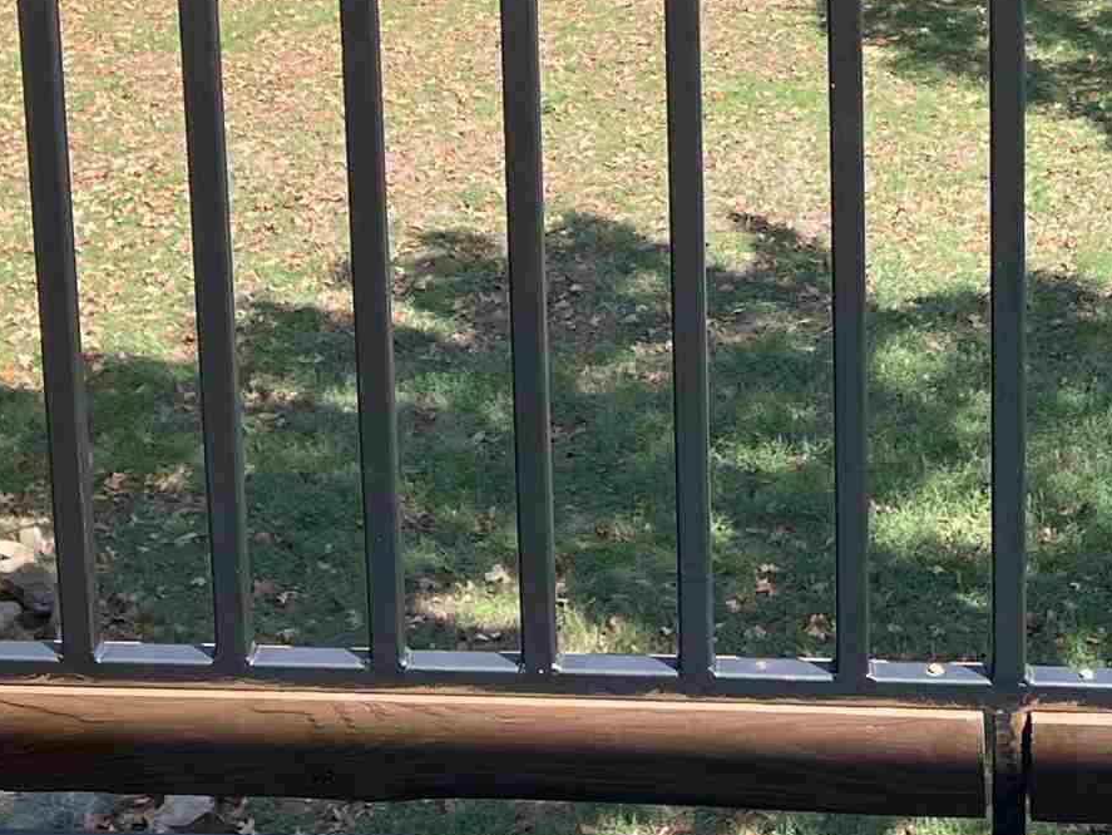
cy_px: -310
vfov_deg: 15.5
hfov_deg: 21.7
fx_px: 2892
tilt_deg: -14.4
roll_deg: +0.7
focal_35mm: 90
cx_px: 736
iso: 50
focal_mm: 5.7
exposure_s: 1/957
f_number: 1.5
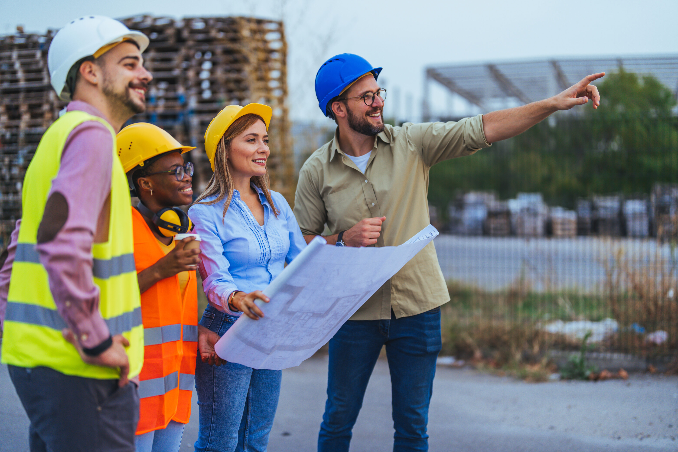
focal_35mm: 50
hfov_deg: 39.6
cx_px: 339
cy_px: 226
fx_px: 942
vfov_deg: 27.0
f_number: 1.2
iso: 100
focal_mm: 50
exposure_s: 1/400
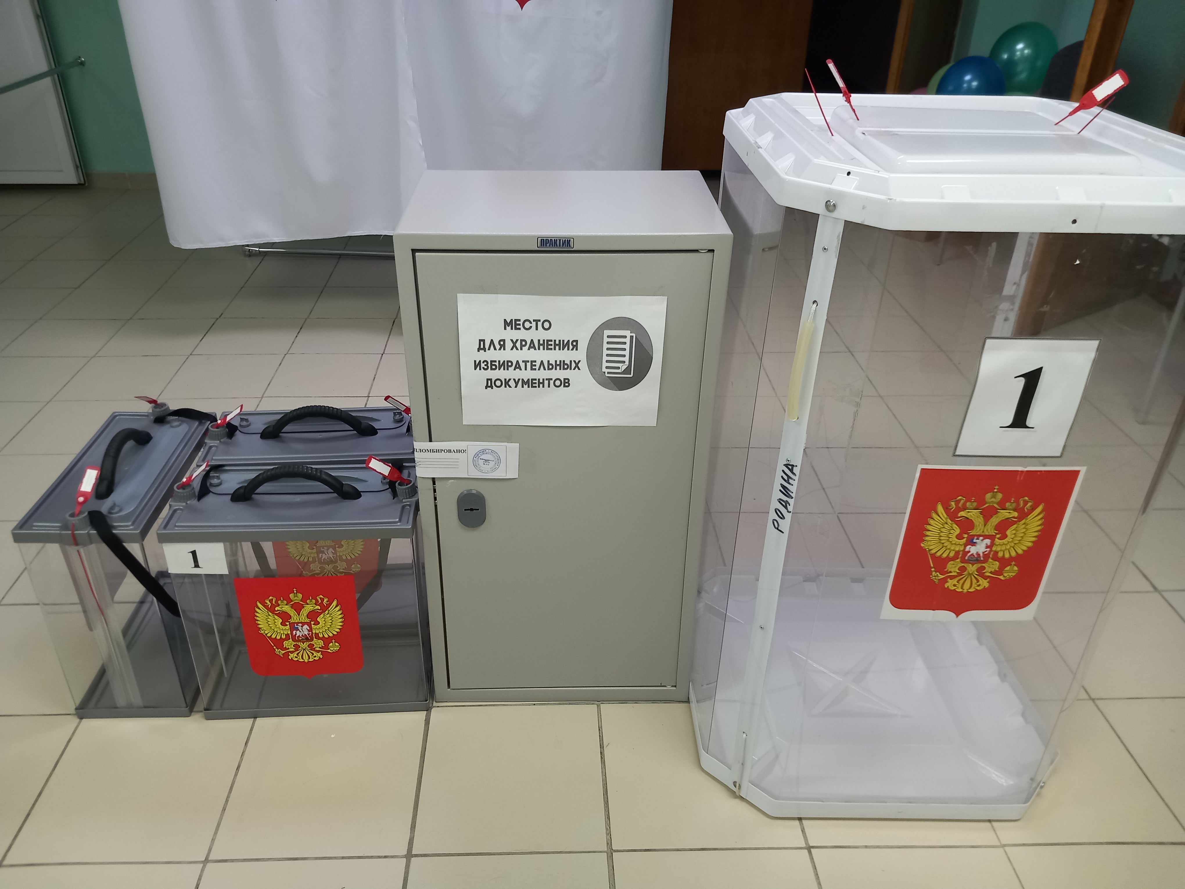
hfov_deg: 65.3
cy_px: 444
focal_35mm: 27
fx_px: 924
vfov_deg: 51.4
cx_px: 592
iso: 200
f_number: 1.8
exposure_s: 1/50
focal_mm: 4
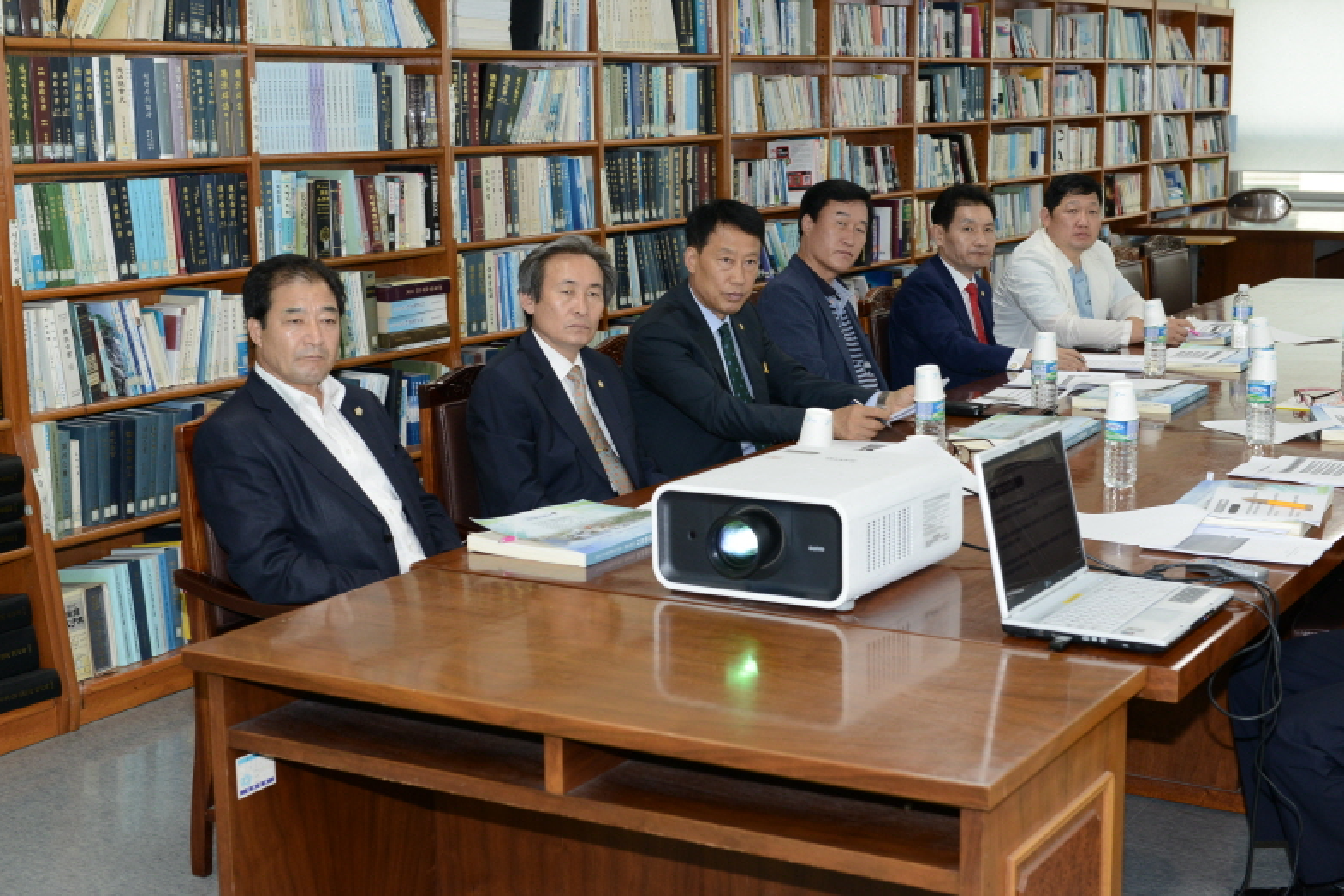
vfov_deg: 25.5
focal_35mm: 53
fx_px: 1978
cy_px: 441
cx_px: 673
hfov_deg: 37.5
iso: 1250
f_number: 6.3
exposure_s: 1/100
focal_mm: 52
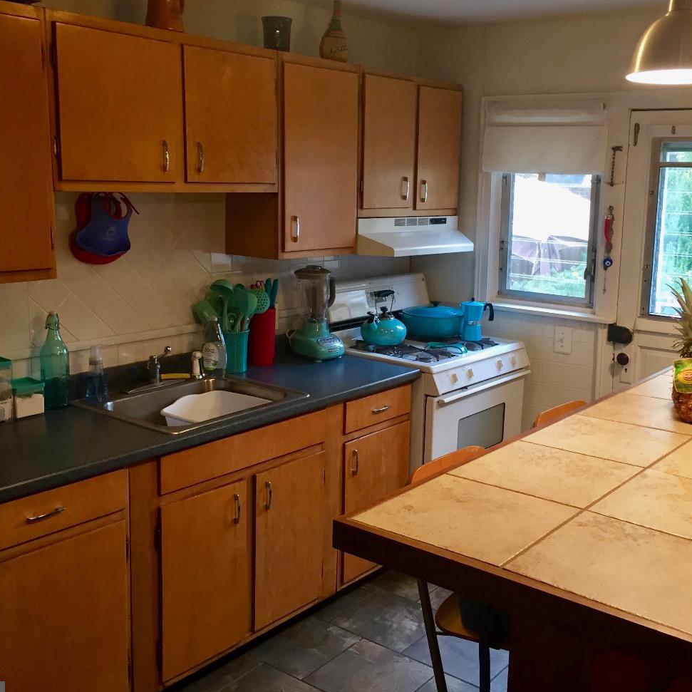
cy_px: 338
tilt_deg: -10.2
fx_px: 859
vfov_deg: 43.9
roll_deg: -0.7
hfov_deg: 43.8
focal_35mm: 38
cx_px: 393
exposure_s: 1/30
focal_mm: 4.15
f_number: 2.2
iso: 64
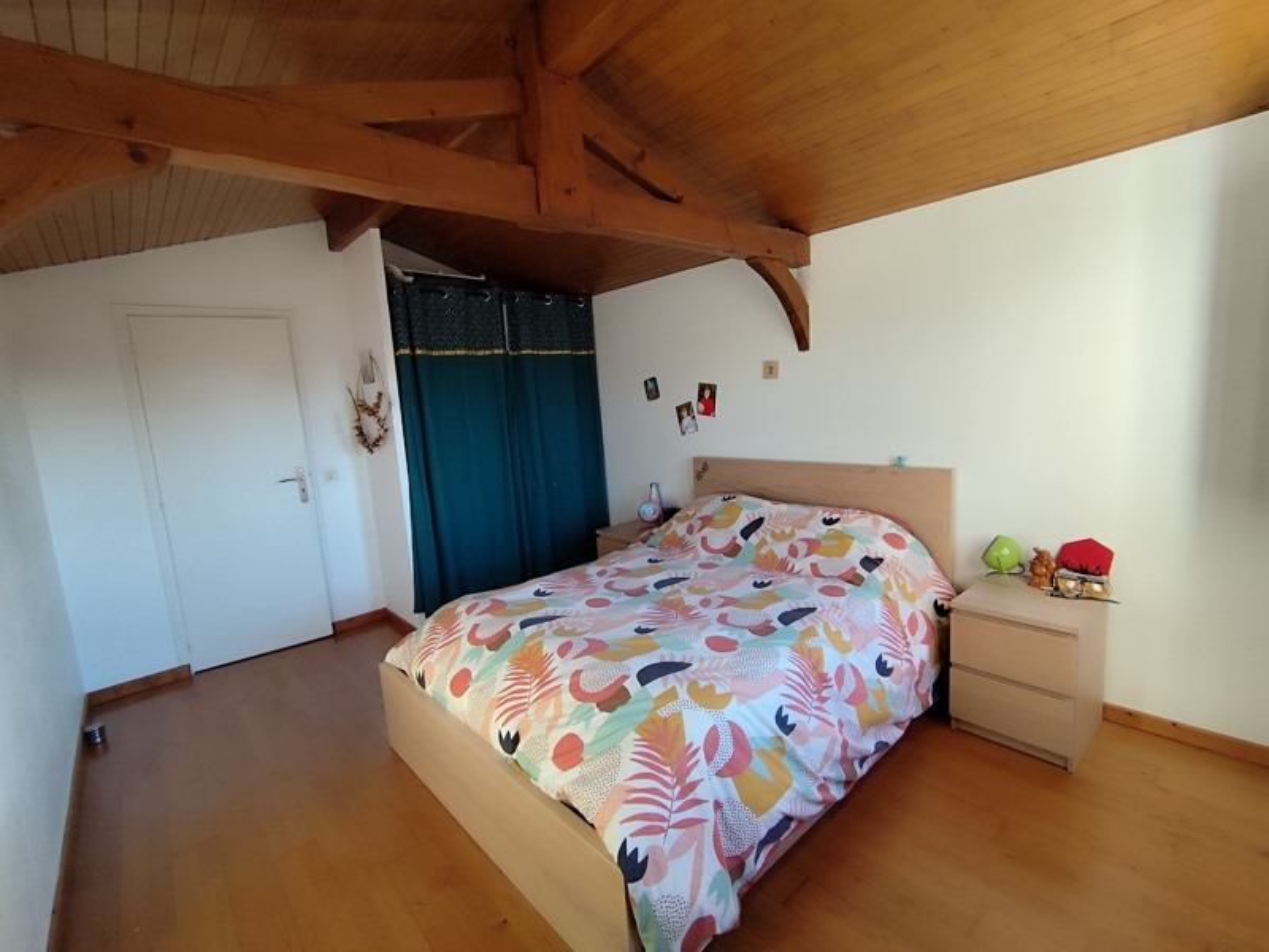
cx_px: 634
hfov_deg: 94.5
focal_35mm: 16
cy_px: 476
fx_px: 587
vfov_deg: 78.1
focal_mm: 1.65
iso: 100
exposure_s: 1/50
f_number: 2.2
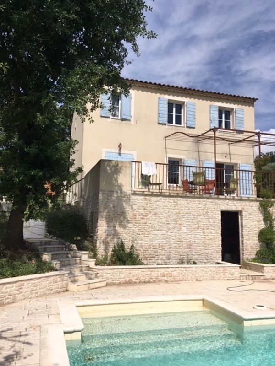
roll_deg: -1.6
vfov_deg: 61.7
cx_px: 138
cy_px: 183
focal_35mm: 29
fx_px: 307
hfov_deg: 48.2
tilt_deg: +6.6
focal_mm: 4.15
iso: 25
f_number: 2.2
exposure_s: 1/3344
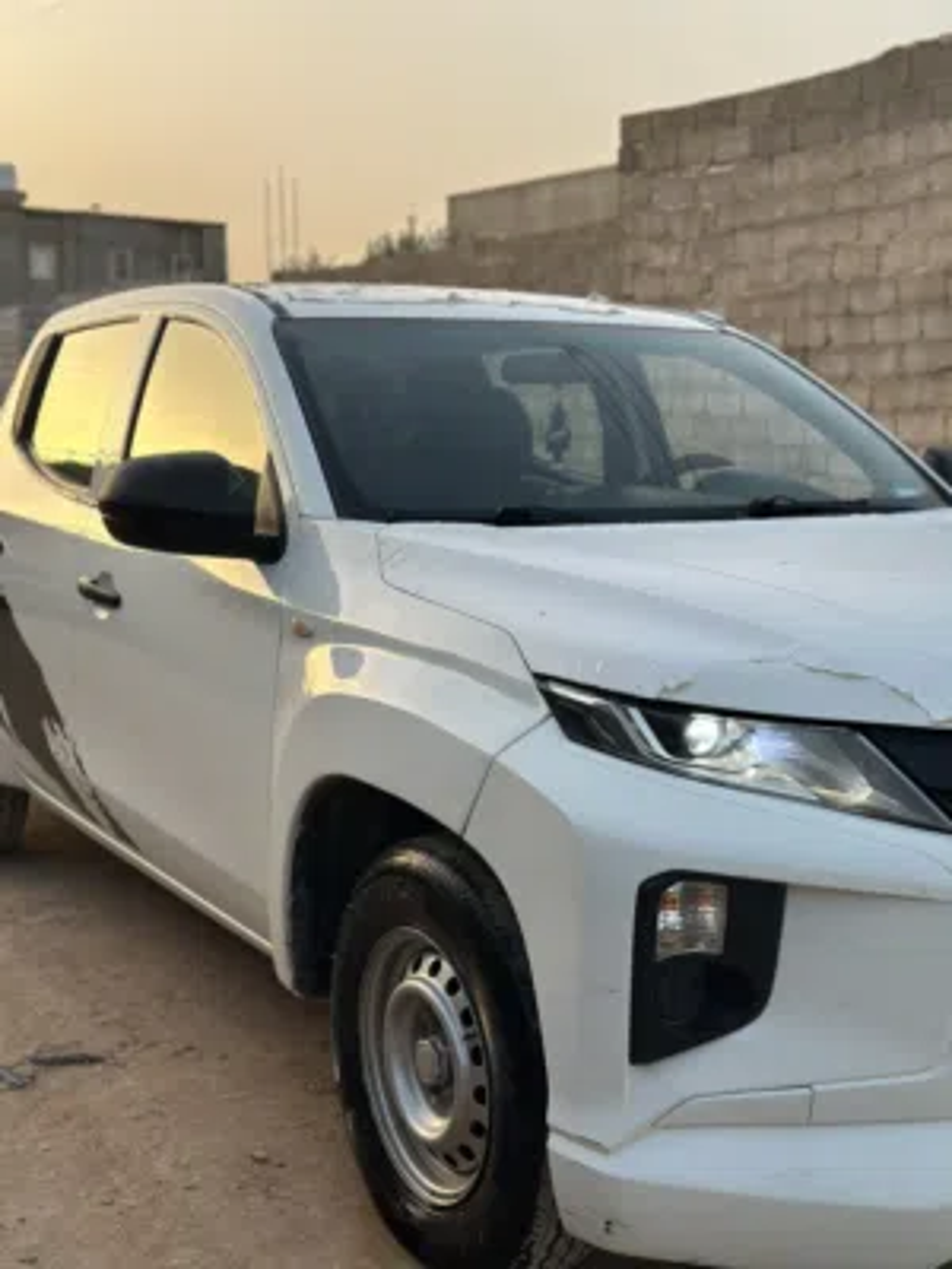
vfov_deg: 39.7
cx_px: 476
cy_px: 634
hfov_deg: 30.3
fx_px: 1760
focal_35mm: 48
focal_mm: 6.86
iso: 80
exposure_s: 1/779
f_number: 1.78
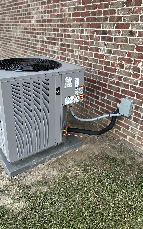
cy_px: 105
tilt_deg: -23.0
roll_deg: -1.4
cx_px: 64
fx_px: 175
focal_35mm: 28
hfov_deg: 44.5
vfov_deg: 66.4
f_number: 1.78
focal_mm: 6.86
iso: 250
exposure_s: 1/65
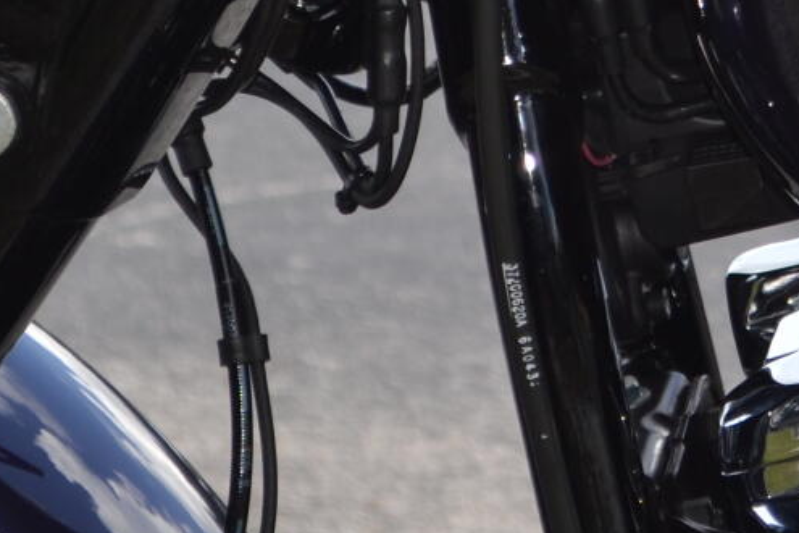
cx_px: 901
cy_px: -490
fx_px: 6724
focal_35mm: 303
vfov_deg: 4.5
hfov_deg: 6.8
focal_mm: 50
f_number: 5.6
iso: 100
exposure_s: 1/160
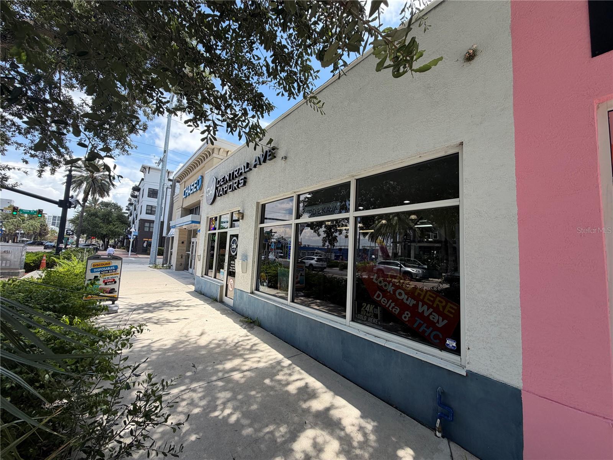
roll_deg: -3.6
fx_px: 248
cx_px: 306
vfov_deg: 85.7
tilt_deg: +5.3
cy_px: 230
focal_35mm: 14
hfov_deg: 102.1
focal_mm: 2.22
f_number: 2.2
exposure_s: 1/502
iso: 40
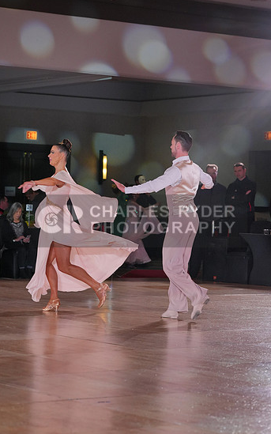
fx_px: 1324
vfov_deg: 18.6
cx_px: 139
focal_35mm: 112
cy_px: 221
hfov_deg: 11.7
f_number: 5
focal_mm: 104
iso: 2000
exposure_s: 1/400
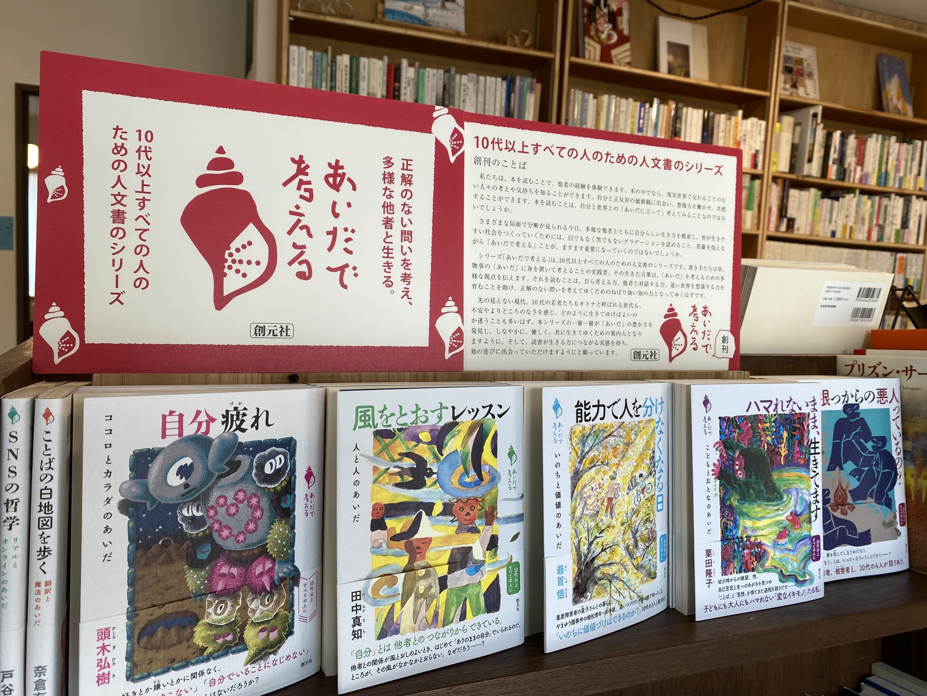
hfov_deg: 67.3
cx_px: 464
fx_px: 696
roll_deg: -2.0
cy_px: 348
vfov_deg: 53.1
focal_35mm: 26
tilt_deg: -5.4
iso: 50
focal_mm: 4.25
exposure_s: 1/120
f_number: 1.8
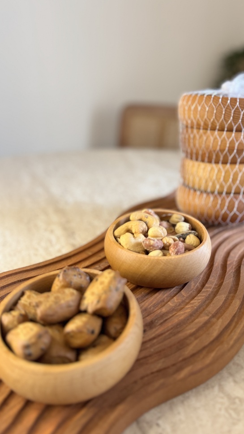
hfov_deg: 42.9
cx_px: 121
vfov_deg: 69.8
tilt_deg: -28.0
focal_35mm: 27
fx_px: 310
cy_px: 221
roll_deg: +0.7
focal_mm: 6.76
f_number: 1.78
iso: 320
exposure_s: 1/60
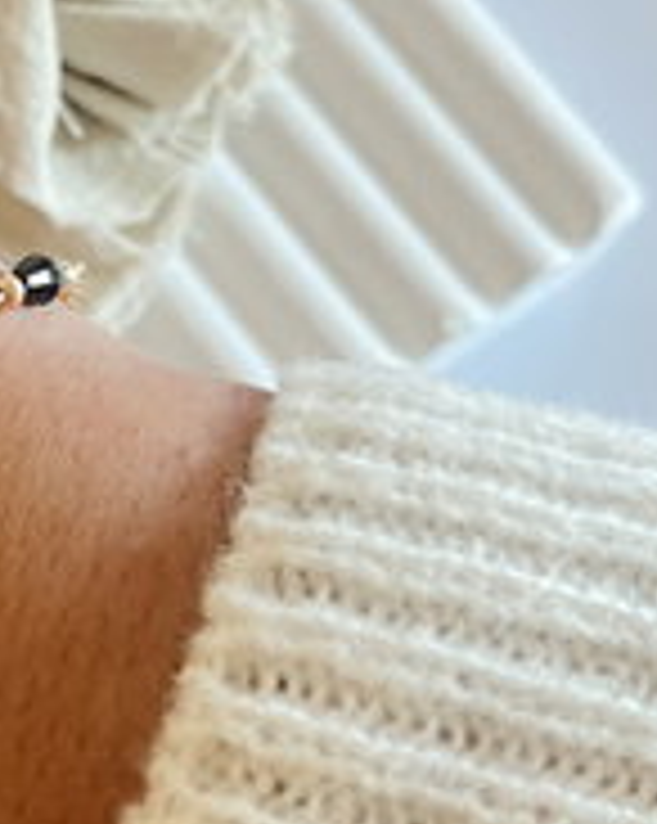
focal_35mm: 74
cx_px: -40
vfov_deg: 25.7
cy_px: 439
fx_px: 1802
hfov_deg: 19.9
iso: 500
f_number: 1.6
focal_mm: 5.1
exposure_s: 1/60
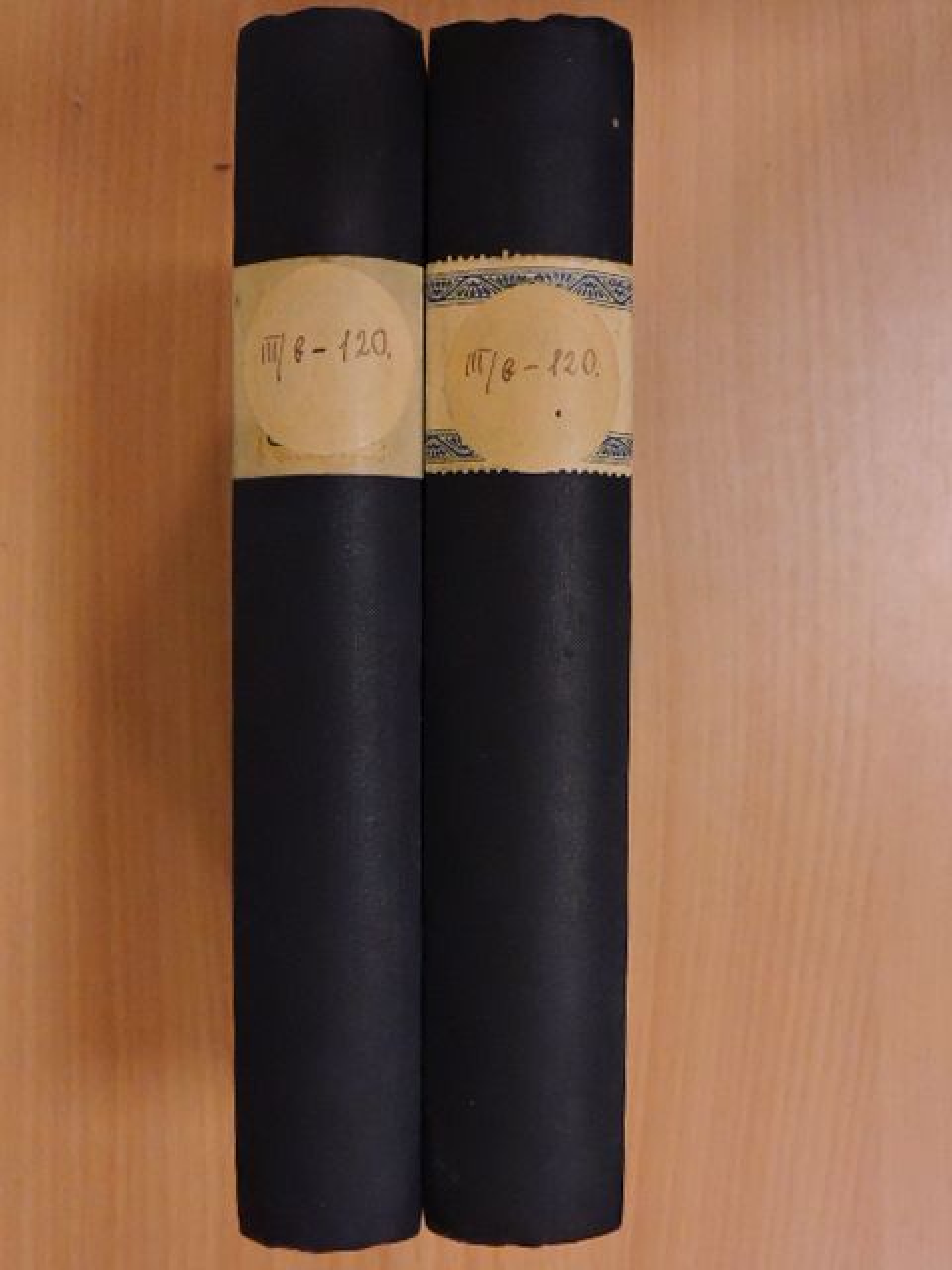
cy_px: 635
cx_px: 476
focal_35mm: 35
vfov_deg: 52.6
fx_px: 1283
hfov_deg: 40.7
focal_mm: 6.3
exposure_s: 1/100
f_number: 3.8
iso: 1600
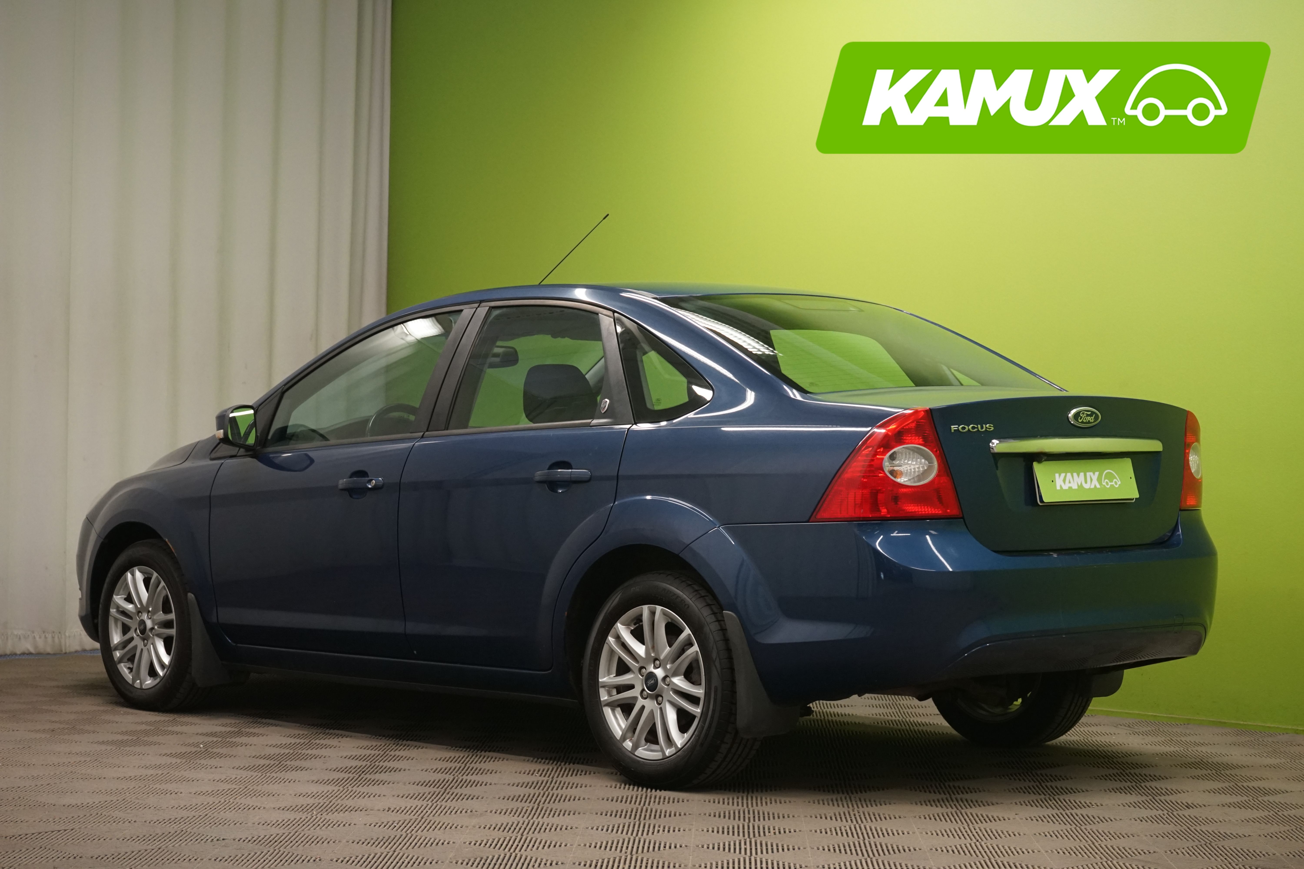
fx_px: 2535
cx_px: 652
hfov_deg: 28.8
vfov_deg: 19.5
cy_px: 434
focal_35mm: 70
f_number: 9
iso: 2000
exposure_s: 1/25
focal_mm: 70
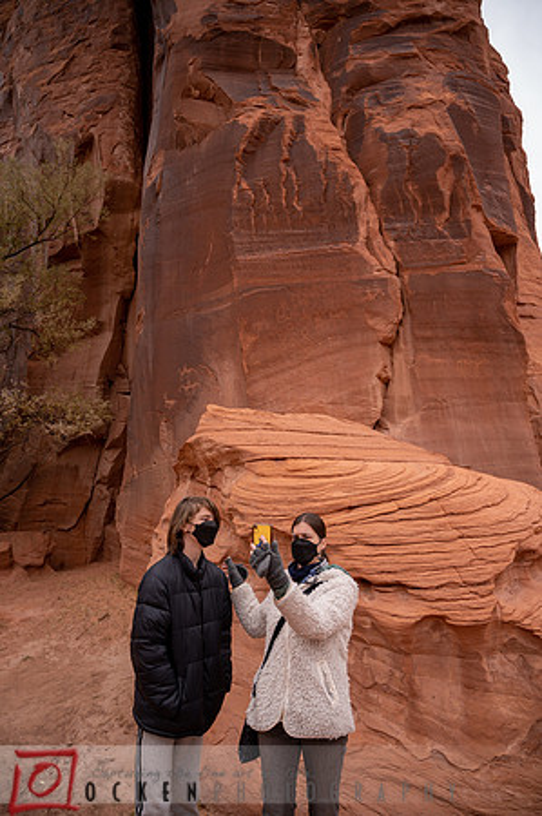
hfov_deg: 53.0
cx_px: 271
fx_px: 543
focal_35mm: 24
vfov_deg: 73.8
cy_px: 408
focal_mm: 24
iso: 400
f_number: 4
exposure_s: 1/800
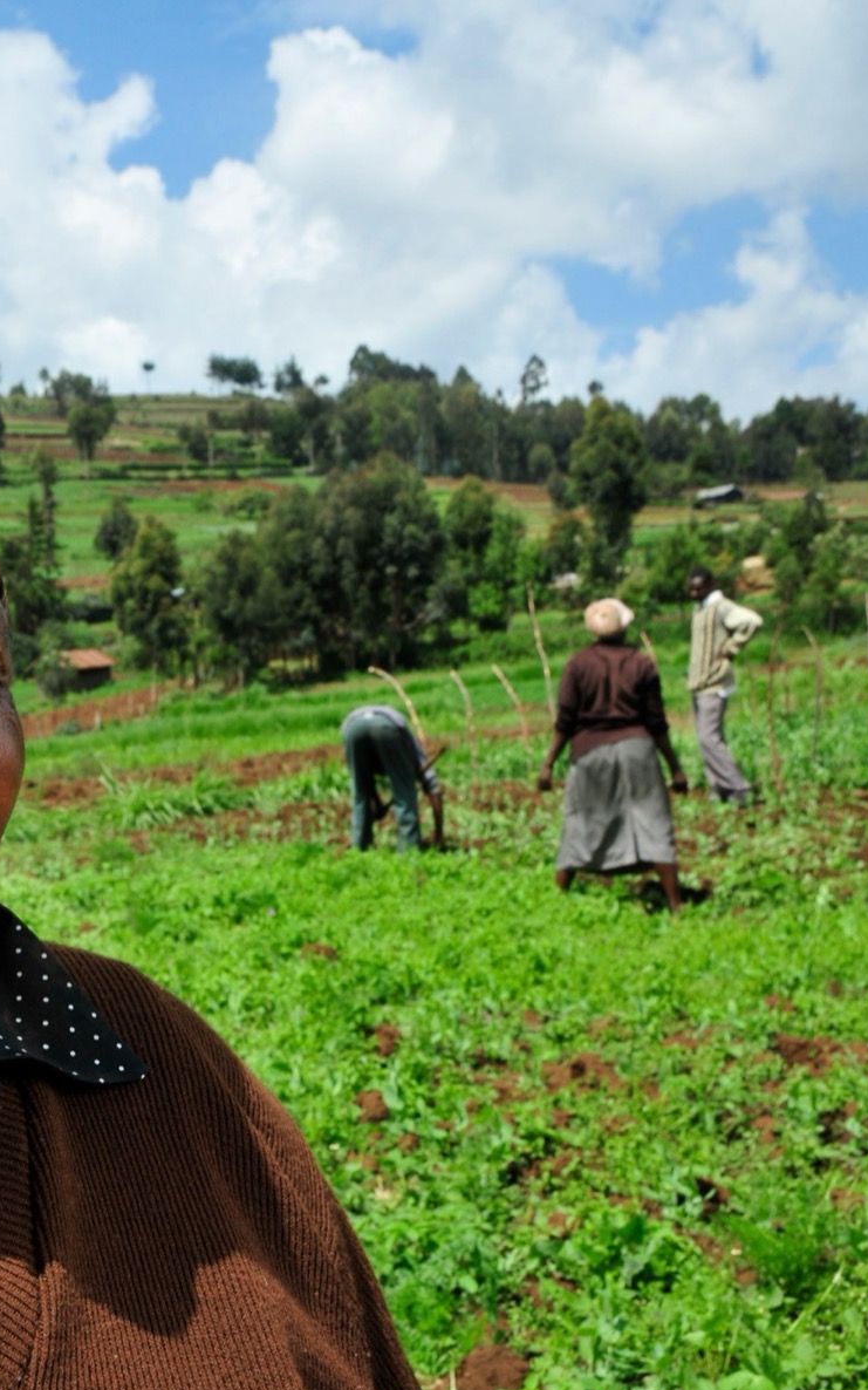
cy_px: 699
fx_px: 1931
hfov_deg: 24.3
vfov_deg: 39.6
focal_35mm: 51
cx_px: 23
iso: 200
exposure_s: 1/250
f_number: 10
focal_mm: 22
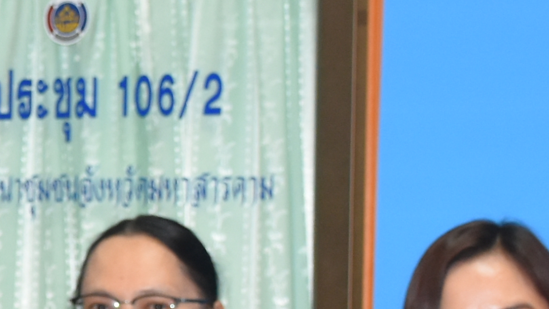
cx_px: -230
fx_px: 2809
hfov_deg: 10.8
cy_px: 257
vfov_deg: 6.3
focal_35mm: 193
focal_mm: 24
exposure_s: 1/100
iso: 800
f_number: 5
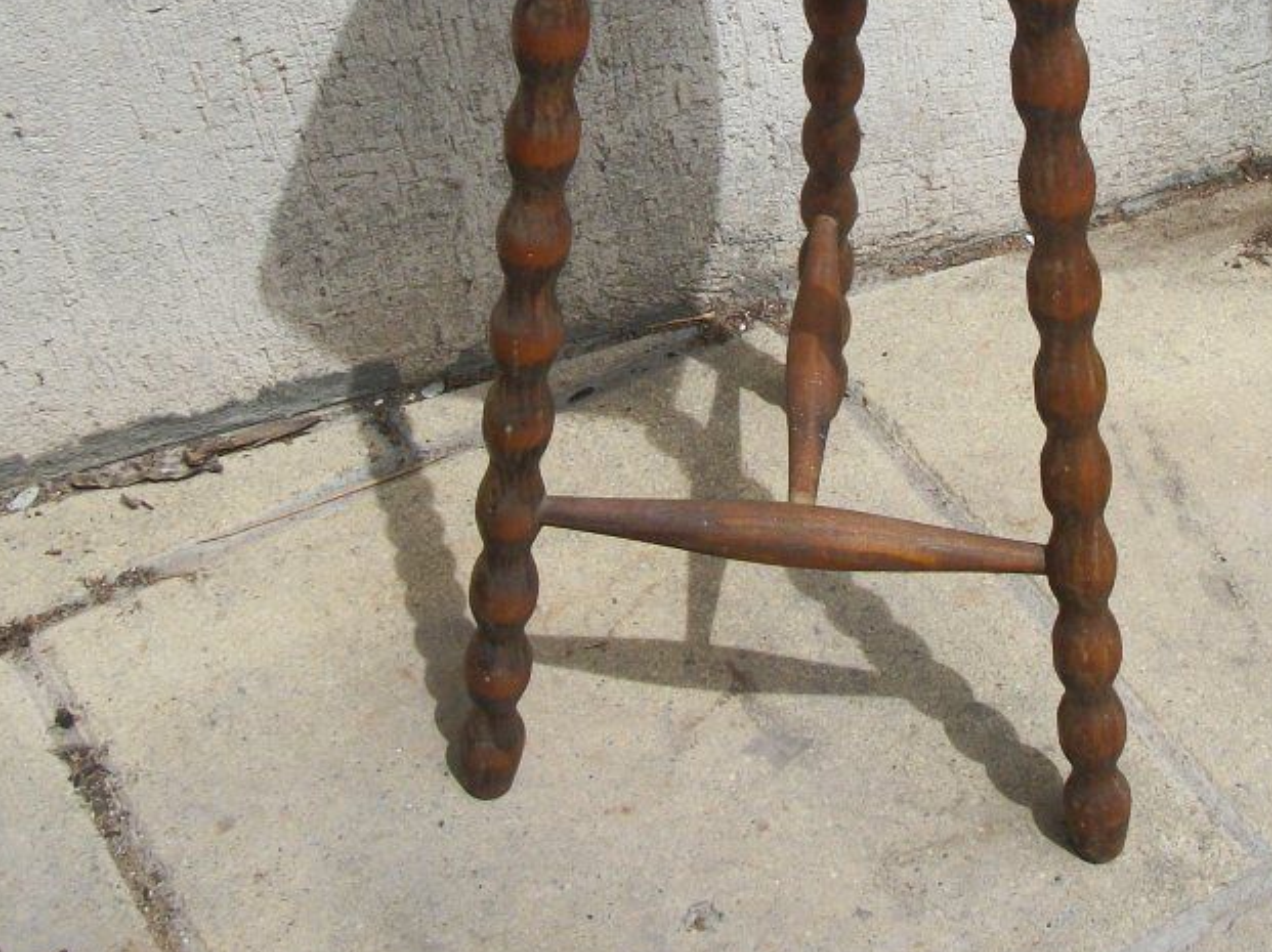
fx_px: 2424
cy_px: 92
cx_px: 836
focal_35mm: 66
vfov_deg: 21.7
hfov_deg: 29.2
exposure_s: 1/200
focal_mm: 5.7
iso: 80
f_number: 8.8
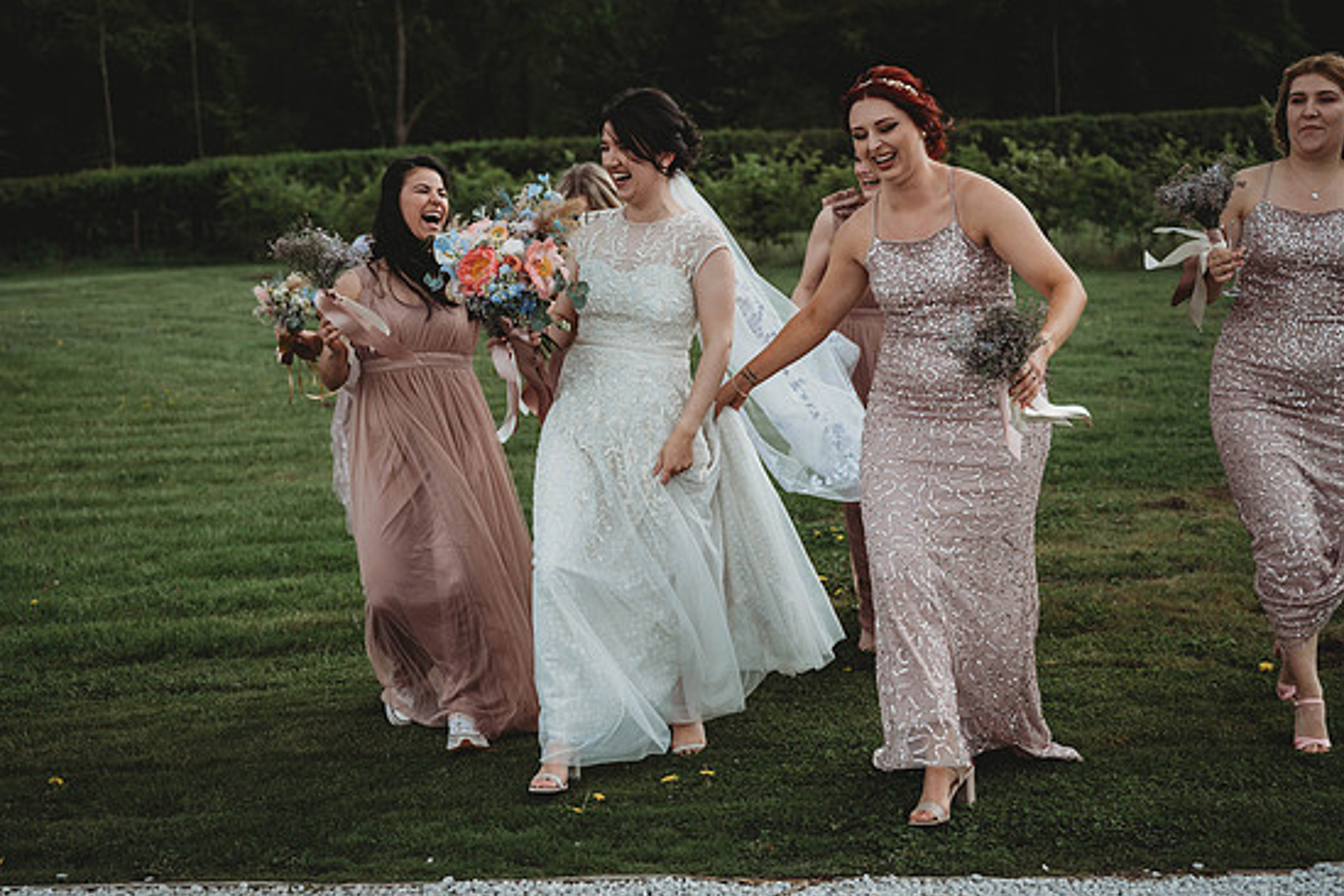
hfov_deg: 35.1
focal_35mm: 57
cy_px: 465
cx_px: 651
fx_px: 2128
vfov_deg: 23.8
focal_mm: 54
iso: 100
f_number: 3.5
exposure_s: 1/800
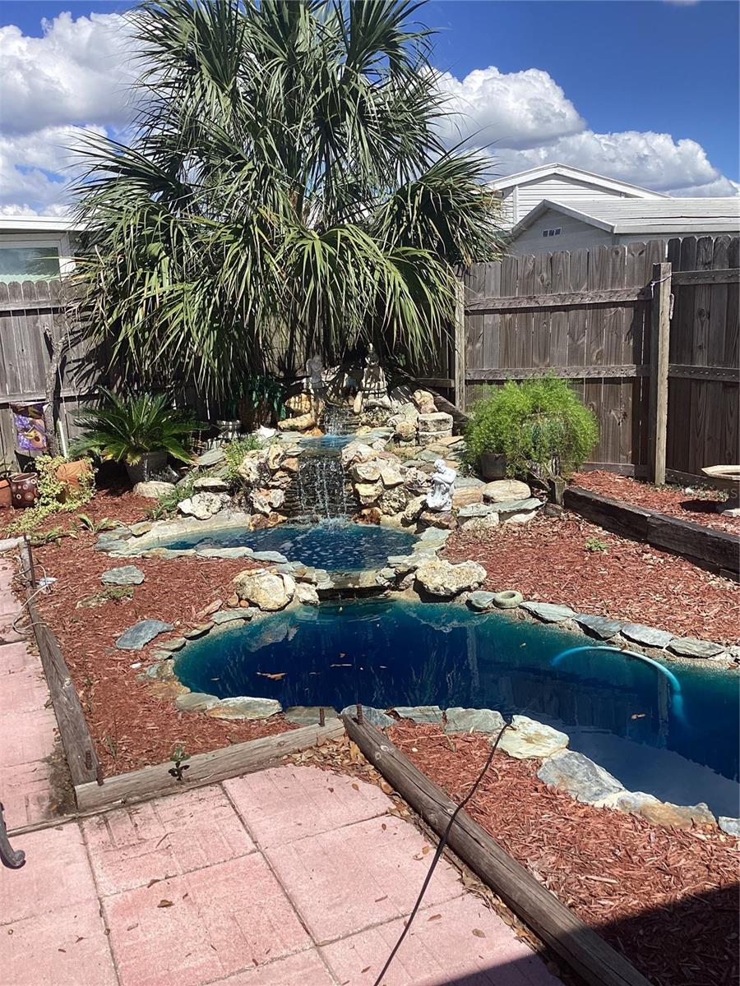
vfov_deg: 58.4
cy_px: 493
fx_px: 884
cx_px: 370
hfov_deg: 45.4
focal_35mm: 31
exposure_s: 1/1597
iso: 25
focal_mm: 3.3
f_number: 2.4
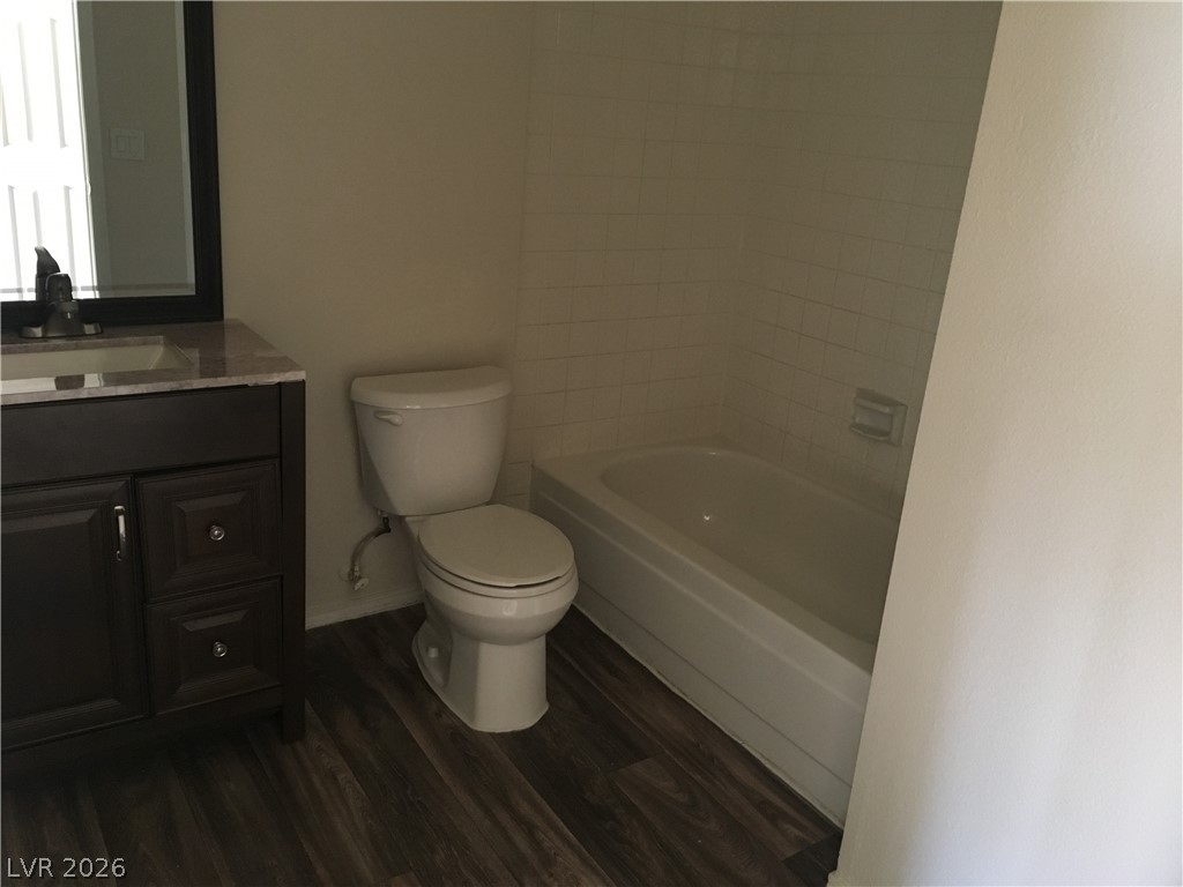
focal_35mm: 29
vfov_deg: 48.2
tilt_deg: -17.8
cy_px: 444
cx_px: 592
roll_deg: -5.2
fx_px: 991
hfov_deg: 61.7
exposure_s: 1/24
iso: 200
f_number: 2.2
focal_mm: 4.15
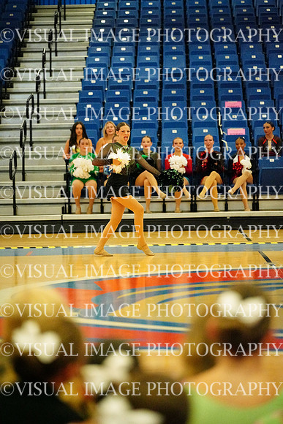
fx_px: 1768
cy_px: 212
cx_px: 142
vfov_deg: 13.7
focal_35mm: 150
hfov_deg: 9.2
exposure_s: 1/1600
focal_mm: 150
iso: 25600
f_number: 2.8
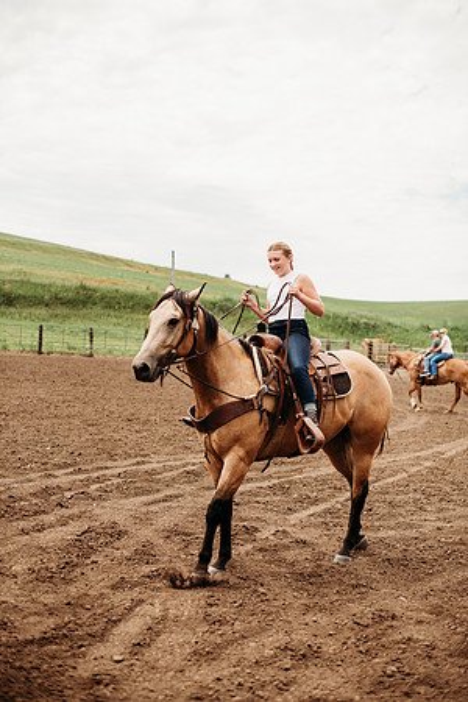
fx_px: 975
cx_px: 234
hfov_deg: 27.0
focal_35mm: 50
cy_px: 351
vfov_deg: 39.6
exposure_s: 1/1600
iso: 100
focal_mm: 50
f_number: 2.2
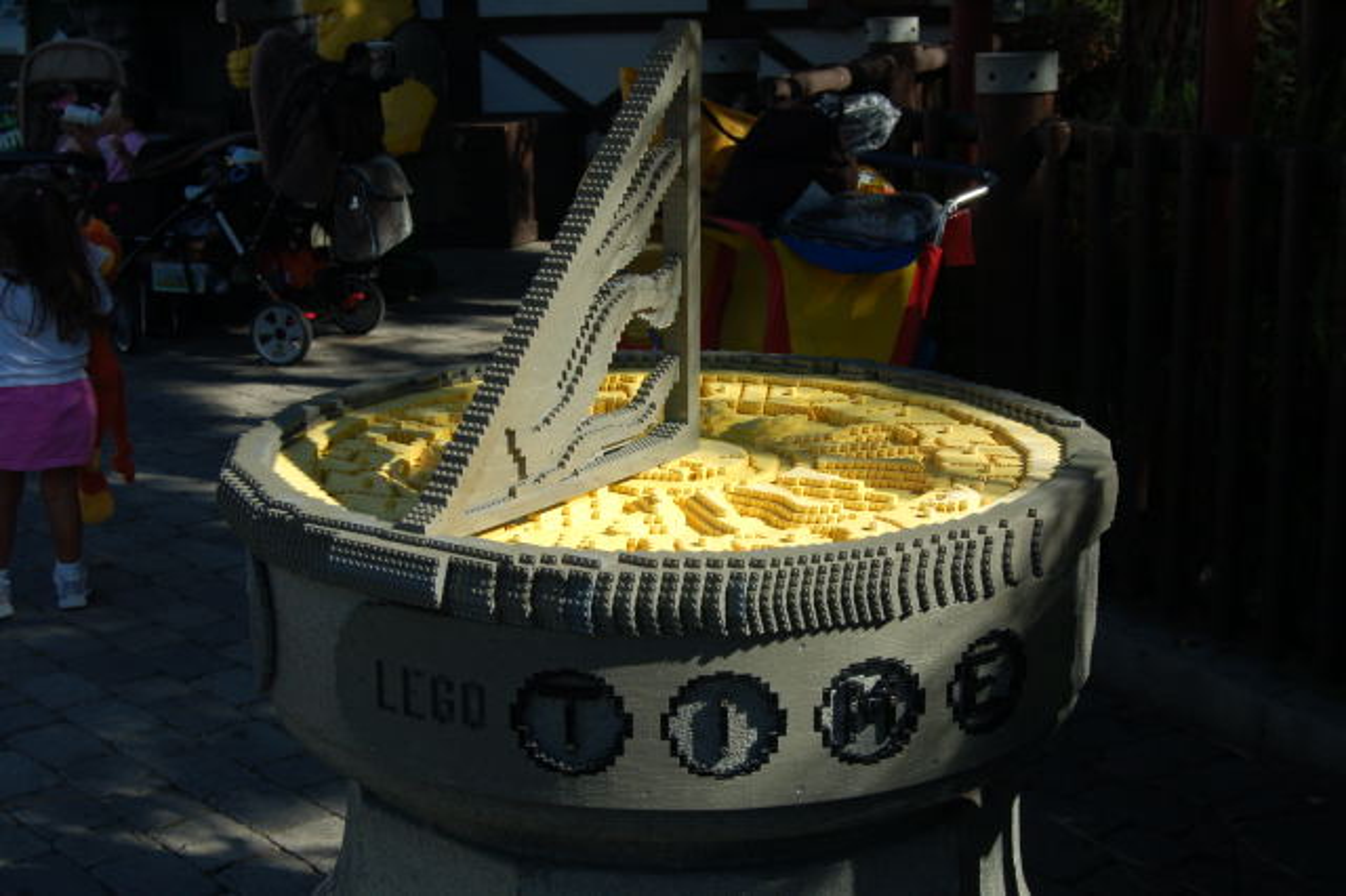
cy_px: 448
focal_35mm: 52
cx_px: 673
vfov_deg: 25.7
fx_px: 1962
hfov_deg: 37.9
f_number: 6.3
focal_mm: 35
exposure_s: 1/160
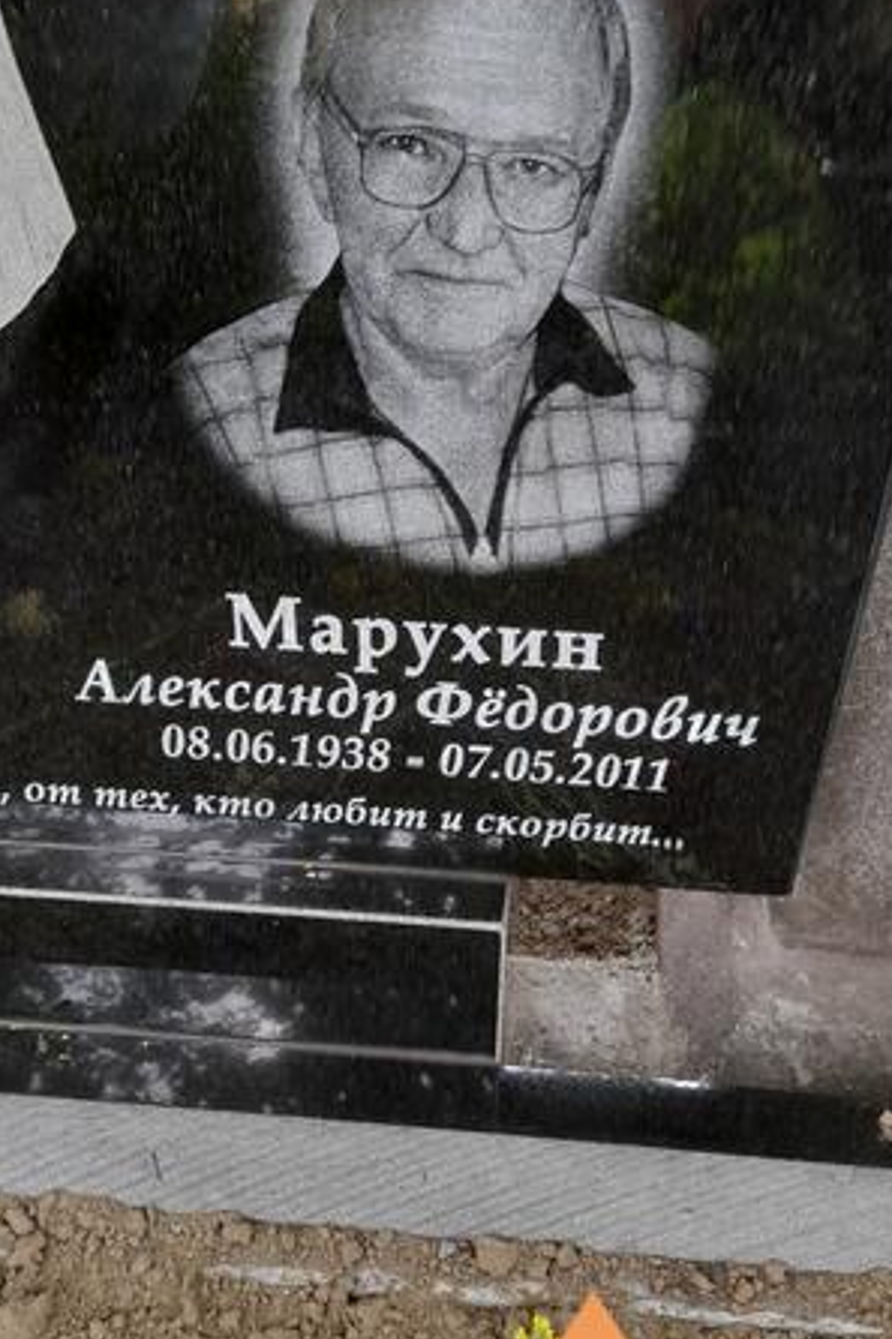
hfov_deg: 37.7
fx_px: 1302
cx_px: 523
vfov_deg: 54.5
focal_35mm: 35
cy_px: 670
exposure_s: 1/50
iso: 64
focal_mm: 4.6
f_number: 2
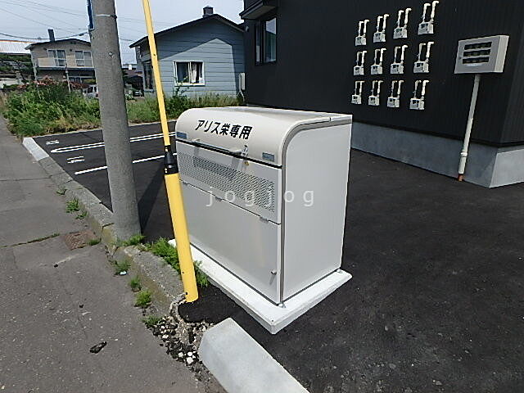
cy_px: 196
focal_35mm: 21
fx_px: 318
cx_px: 262
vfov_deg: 63.4
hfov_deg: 79.0
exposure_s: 1/500
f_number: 6
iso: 125
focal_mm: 3.7
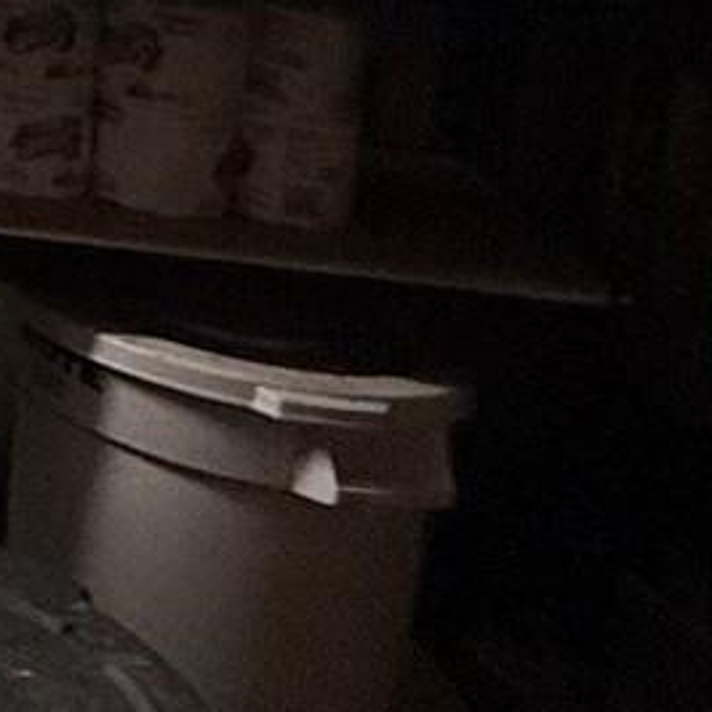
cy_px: -427
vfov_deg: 16.3
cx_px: -1059
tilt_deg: -5.5
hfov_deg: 13.1
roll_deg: -1.4
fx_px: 2211
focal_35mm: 95
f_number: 2.2
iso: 250
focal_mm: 2.22
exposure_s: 1/120
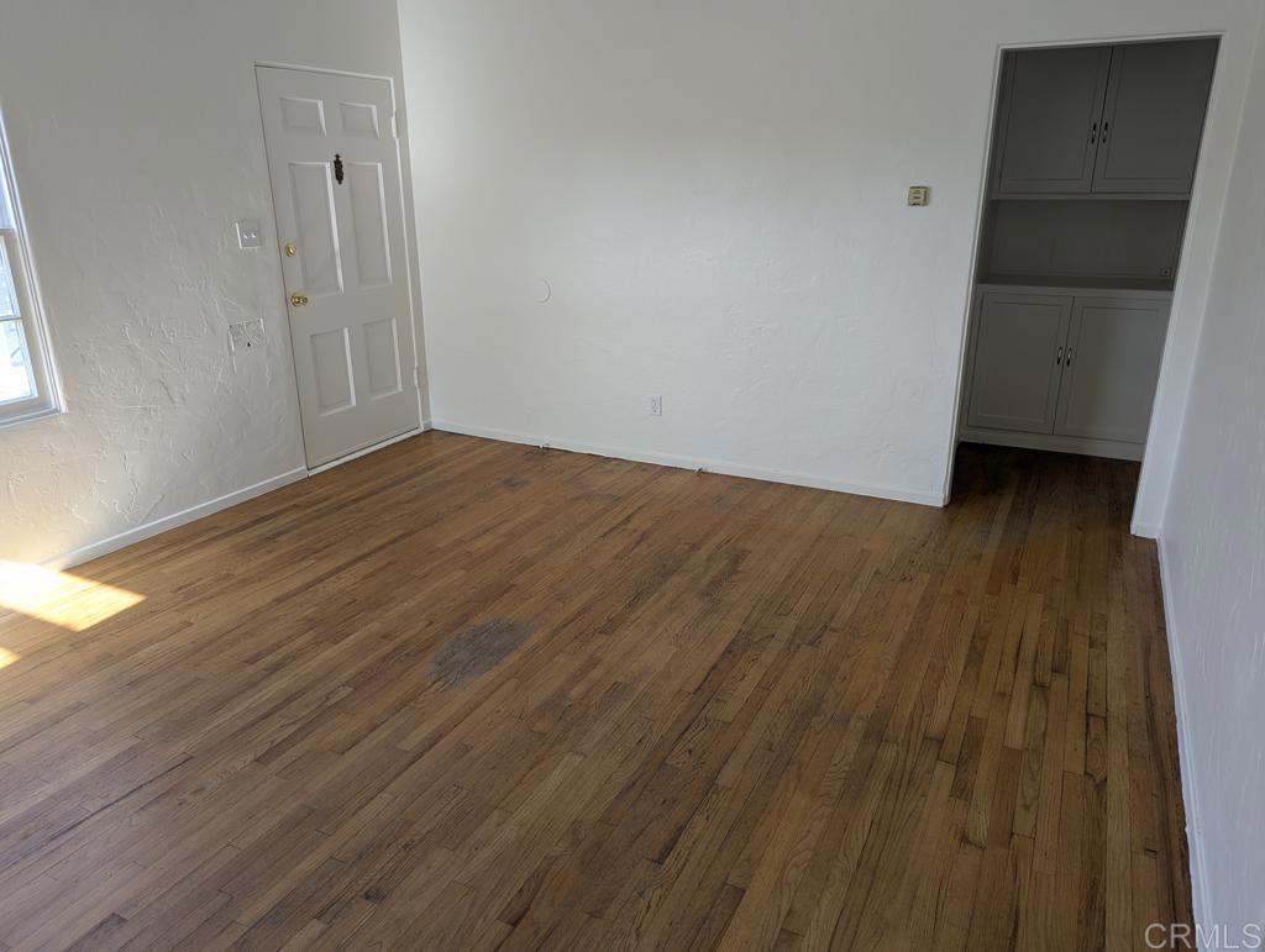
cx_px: 632
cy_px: 476
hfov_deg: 71.5
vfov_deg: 56.9
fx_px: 878
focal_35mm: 24
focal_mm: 6.81
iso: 25
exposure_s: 1/80.1
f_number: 1.85
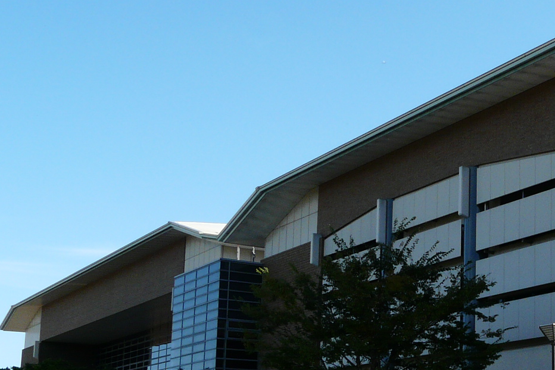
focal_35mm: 64
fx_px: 986
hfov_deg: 28.7
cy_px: 313
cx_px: 603
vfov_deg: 20.9
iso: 100
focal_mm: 4.6
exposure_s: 1/250
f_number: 5.6
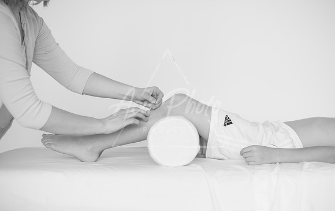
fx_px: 509
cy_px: 109
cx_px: 182
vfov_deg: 23.4
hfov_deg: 36.4
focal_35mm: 56
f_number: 2.2
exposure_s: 1/500
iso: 250
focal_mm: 50
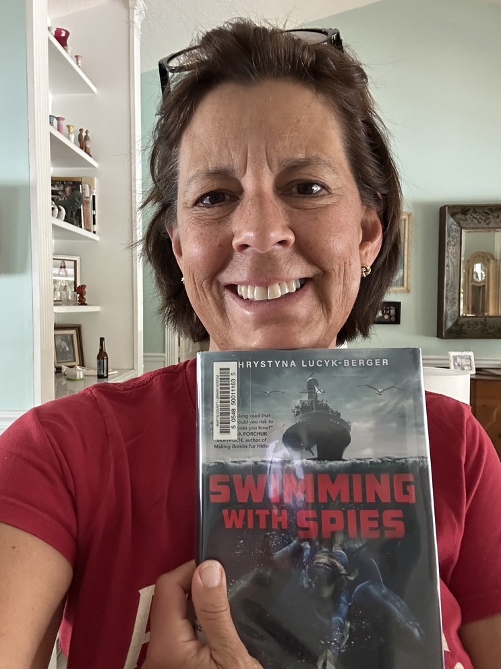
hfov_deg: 45.4
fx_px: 598
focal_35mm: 31
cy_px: 328
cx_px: 243
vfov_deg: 58.4
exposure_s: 1/45
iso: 320
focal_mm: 2.69
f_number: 1.9
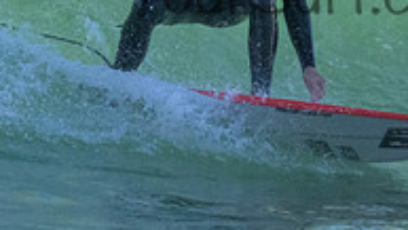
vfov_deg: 0.4
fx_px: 36959
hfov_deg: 0.6
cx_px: 246
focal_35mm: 3413
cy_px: -181
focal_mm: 800
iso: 7200
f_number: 11
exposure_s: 1/2000
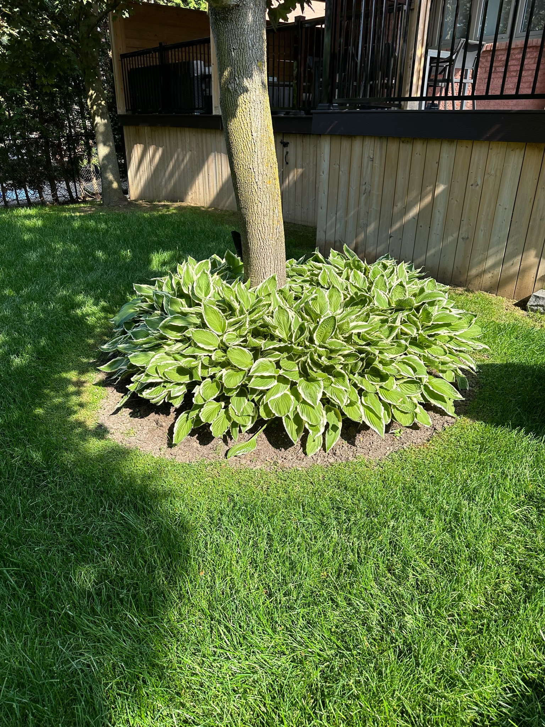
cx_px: 272
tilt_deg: -26.7
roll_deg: -0.3
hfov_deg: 56.8
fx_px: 504
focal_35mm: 24
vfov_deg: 71.6
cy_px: 364
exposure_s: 1/1357
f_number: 1.78
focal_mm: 6.86
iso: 80
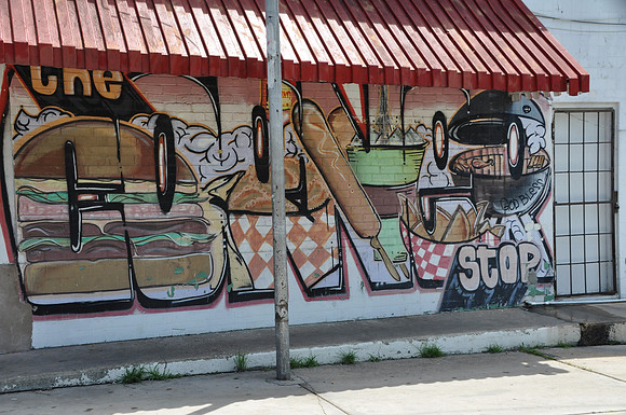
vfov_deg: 28.9
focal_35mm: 46
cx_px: 313
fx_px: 807
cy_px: 208
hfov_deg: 42.4
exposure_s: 1/100
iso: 200
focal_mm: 31
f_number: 10
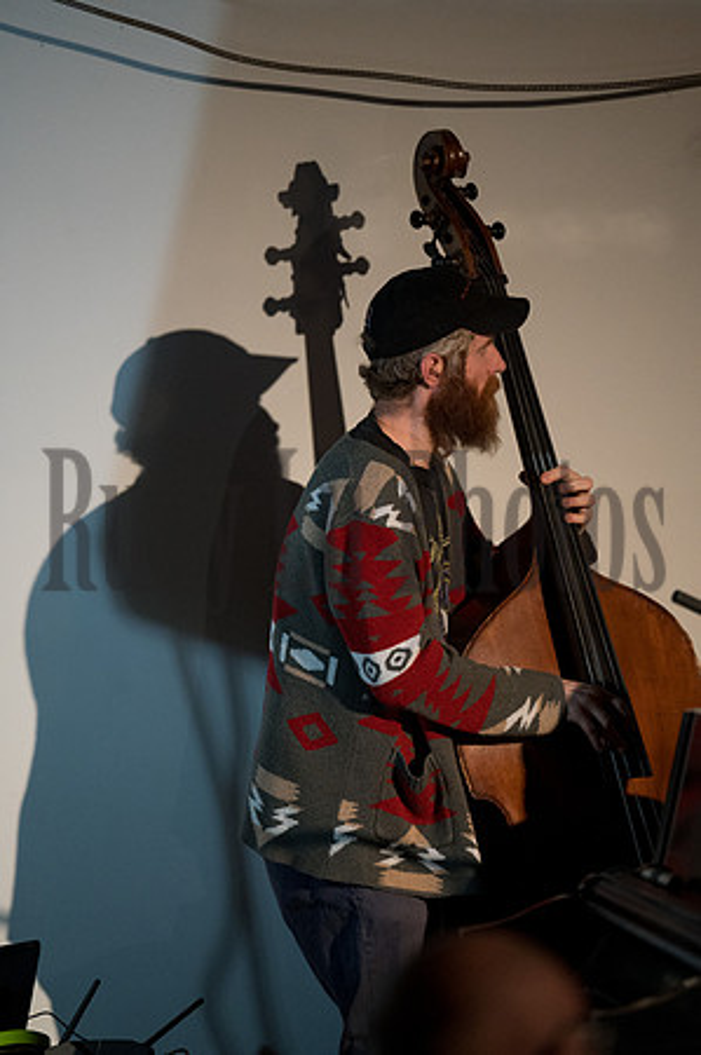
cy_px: 528
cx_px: 350
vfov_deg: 10.3
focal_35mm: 200
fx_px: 5855
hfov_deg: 6.9
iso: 6400
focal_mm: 200
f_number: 2.8
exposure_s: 1/125
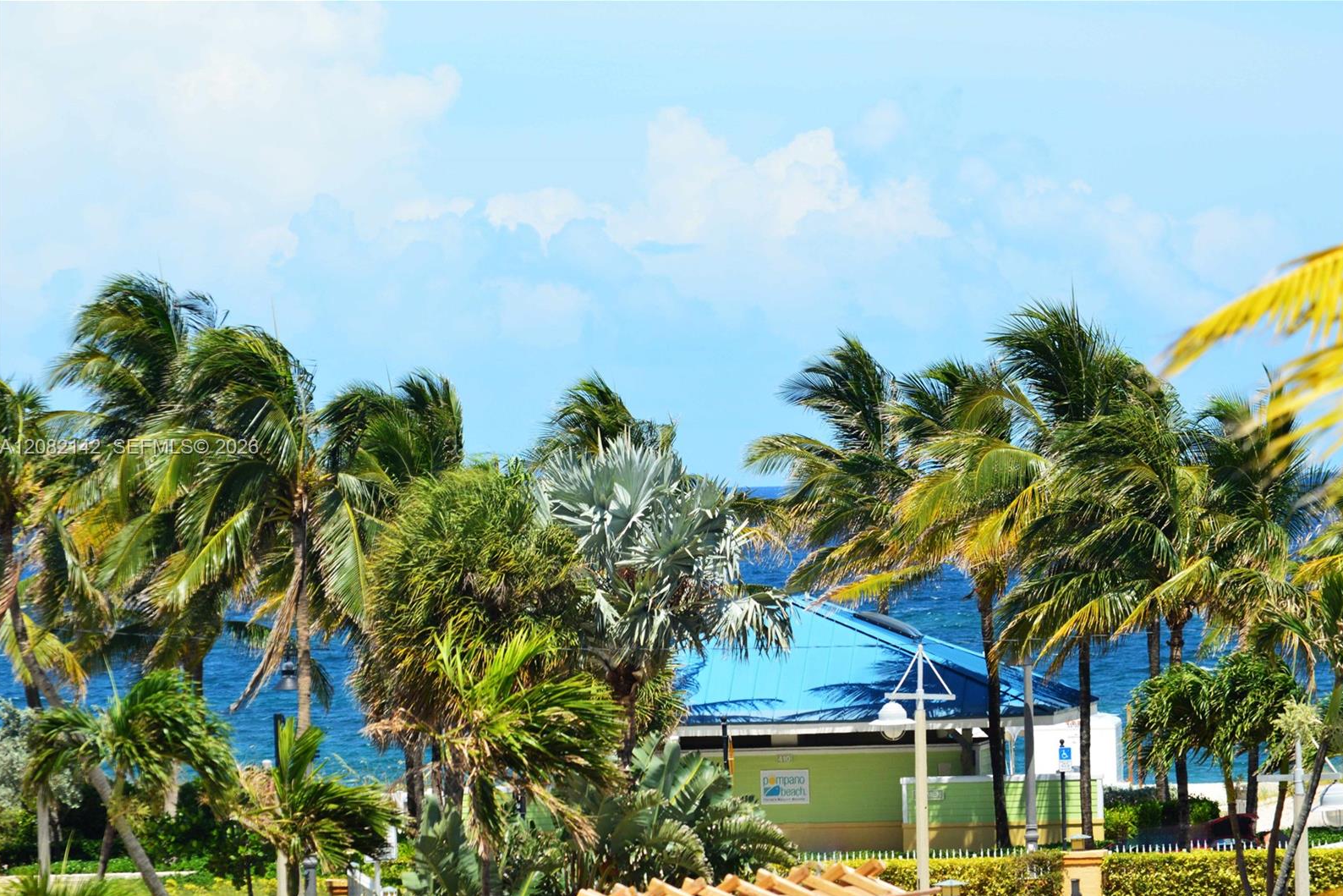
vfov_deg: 4.3
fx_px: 11826
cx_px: 672
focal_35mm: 317
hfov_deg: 6.5
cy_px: 449
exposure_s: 1/320
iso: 400
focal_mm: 210
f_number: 10
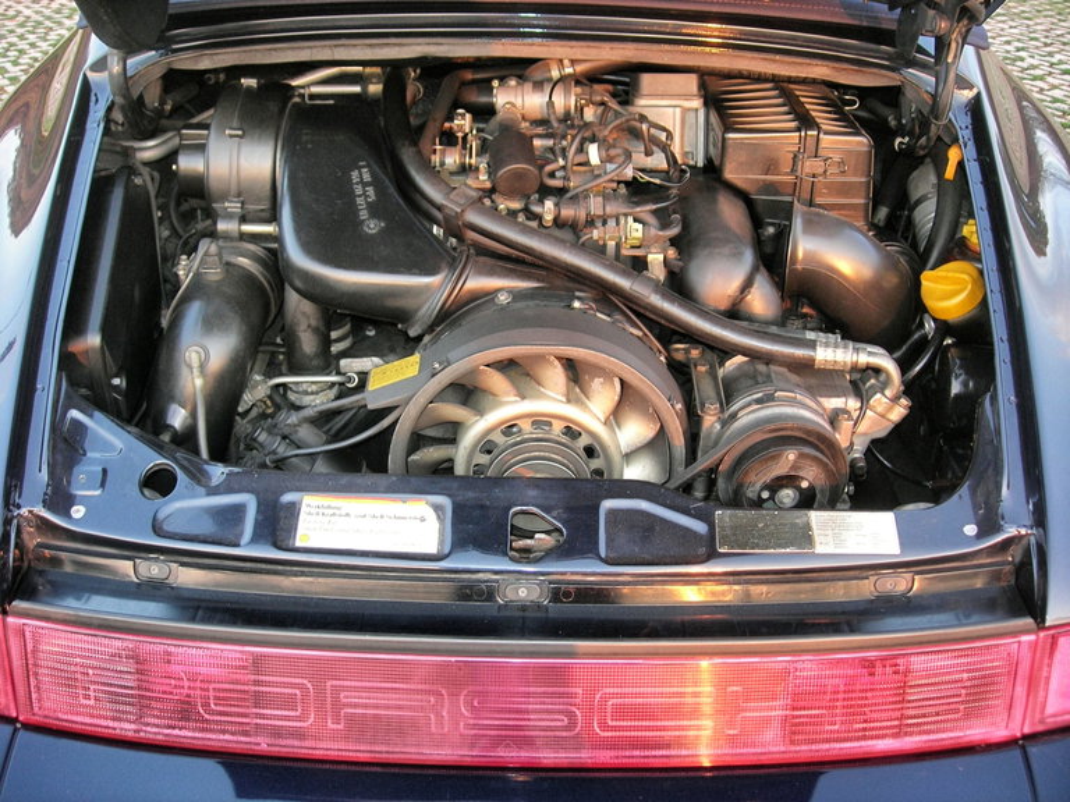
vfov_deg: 37.7
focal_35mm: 38
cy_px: 401
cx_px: 535
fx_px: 1175
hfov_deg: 49.0
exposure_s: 1/30
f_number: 2.8
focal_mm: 7.8
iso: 64
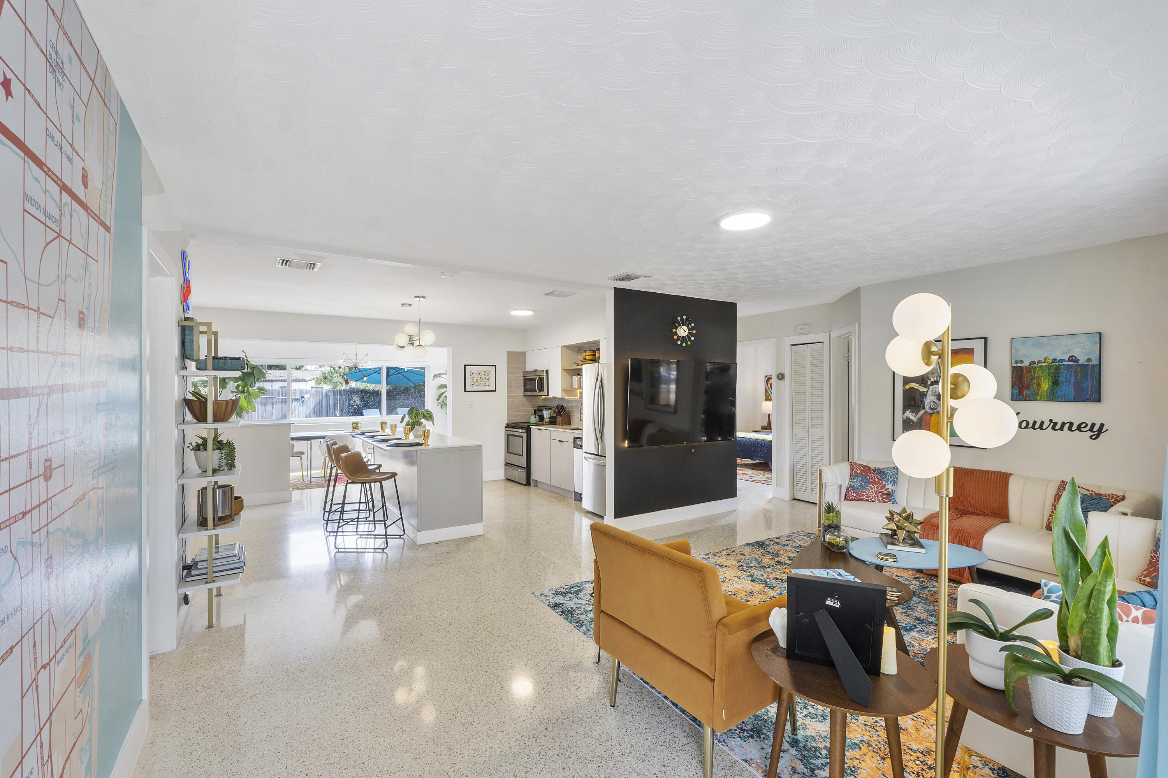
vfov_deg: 77.3
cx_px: 584
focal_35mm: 15
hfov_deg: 100.4
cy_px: 389
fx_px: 487
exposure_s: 1/6
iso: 160
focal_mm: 10
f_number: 11
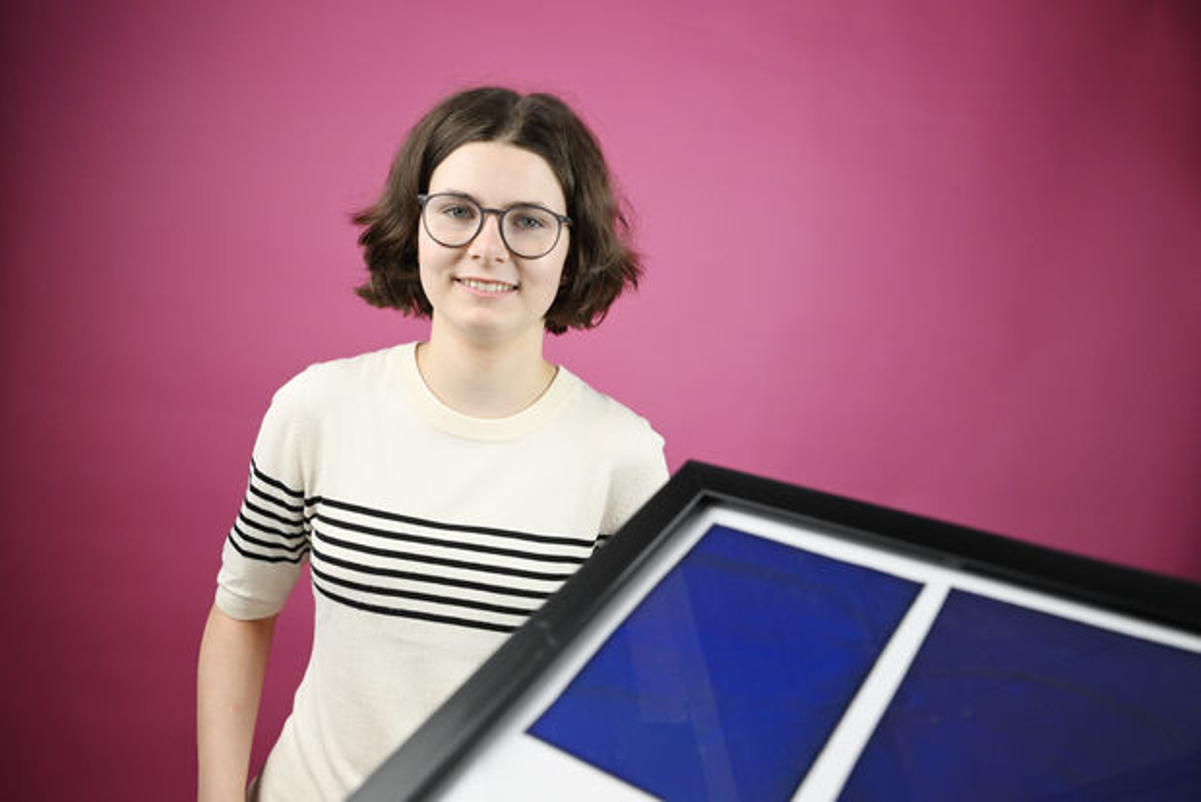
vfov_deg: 43.6
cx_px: 600
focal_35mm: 30
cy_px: 401
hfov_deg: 61.9
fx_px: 1001
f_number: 9
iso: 1250
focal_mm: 30
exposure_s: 1/200
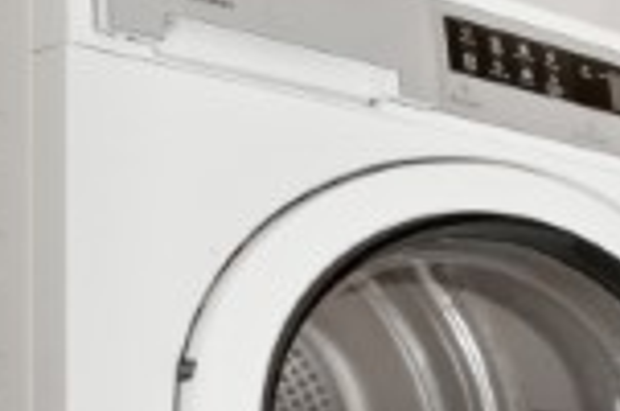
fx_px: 1839
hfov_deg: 12.6
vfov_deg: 11.7
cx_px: 1655
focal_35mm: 107
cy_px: 769
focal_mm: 14
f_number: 11
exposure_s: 1
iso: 320
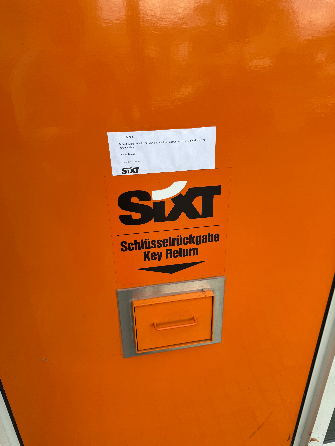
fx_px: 310
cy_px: 223
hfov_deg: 56.8
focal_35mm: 24
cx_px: 168
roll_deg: -0.3
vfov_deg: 71.6
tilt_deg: -25.9
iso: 80
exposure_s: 1/298
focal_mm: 6.76
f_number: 1.78
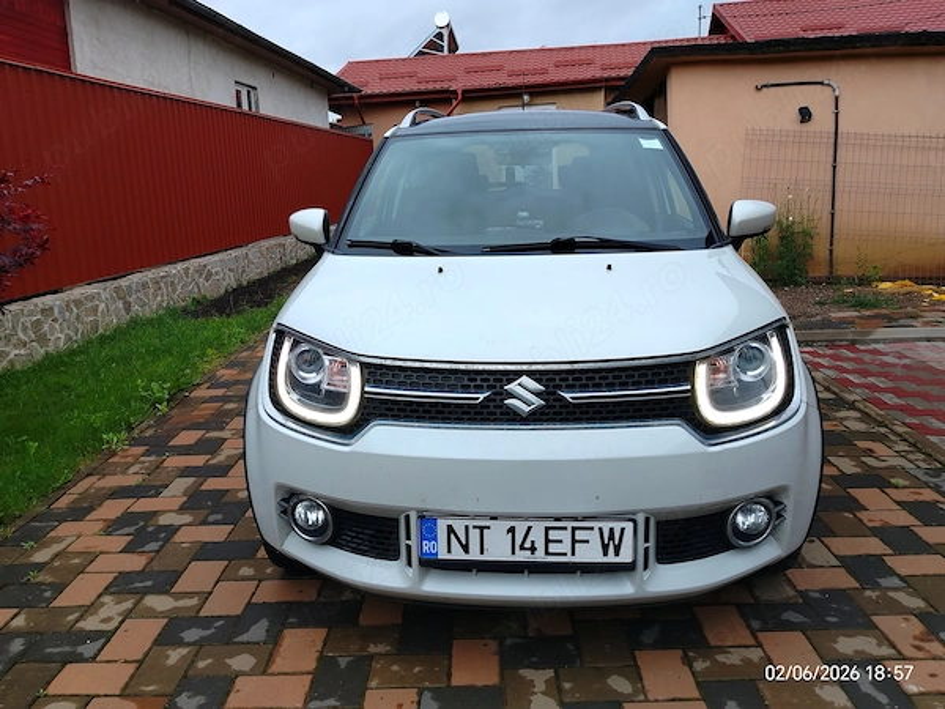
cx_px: 472
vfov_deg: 49.7
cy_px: 354
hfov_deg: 63.4
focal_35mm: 28
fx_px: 764
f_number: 1.75
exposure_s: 1/100
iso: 238
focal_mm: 5.25
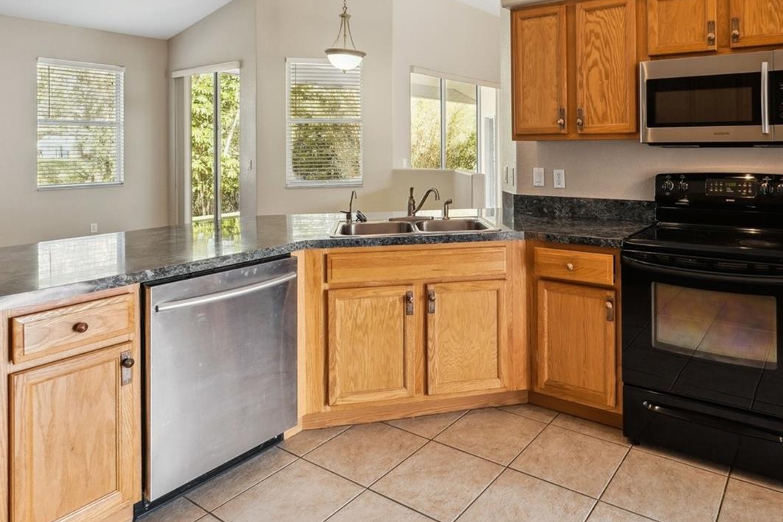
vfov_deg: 51.9
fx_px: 522
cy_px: 166
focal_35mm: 24
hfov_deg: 72.4
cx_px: 495
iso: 400
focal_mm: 16
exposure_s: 1/25
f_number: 8
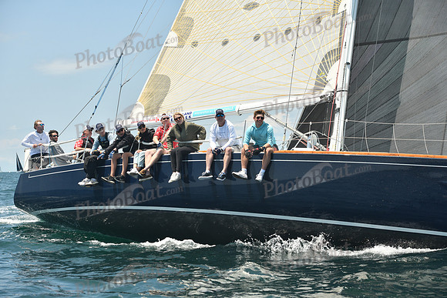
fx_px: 869
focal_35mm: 70
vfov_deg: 19.5
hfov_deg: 28.8
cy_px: 149
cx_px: 224
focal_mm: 70
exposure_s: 1/640
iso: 320
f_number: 5.6
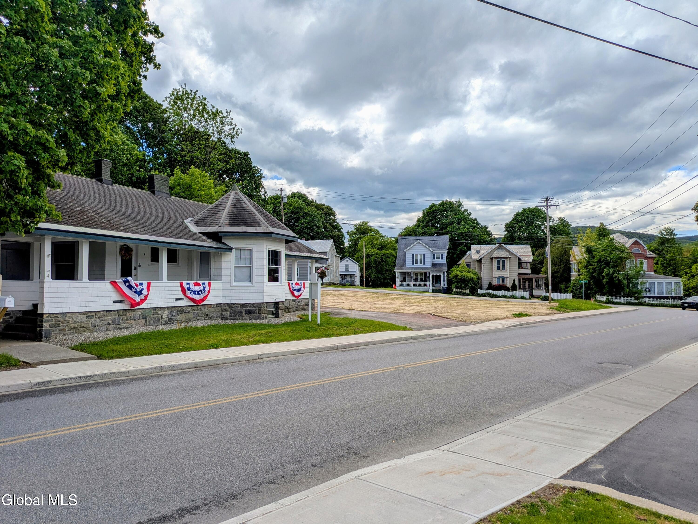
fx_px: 504
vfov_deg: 54.9
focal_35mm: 25
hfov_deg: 69.4
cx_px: 349
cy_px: 262
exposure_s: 1/3226
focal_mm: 5.43
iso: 48
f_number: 1.89
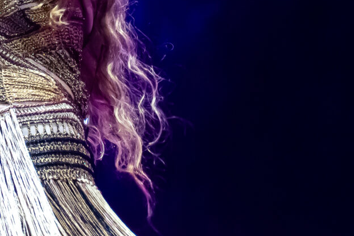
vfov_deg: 5.5
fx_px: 2429
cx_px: 81
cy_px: -114
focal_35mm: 247
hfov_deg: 8.3
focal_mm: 40
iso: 1250
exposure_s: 1/320
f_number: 6.3
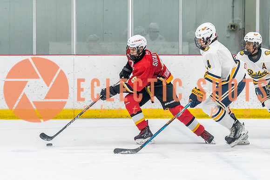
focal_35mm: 213
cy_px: 123
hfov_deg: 9.7
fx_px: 1599
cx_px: 140
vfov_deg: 6.4
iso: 3200
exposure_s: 1/800
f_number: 2.8
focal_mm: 122
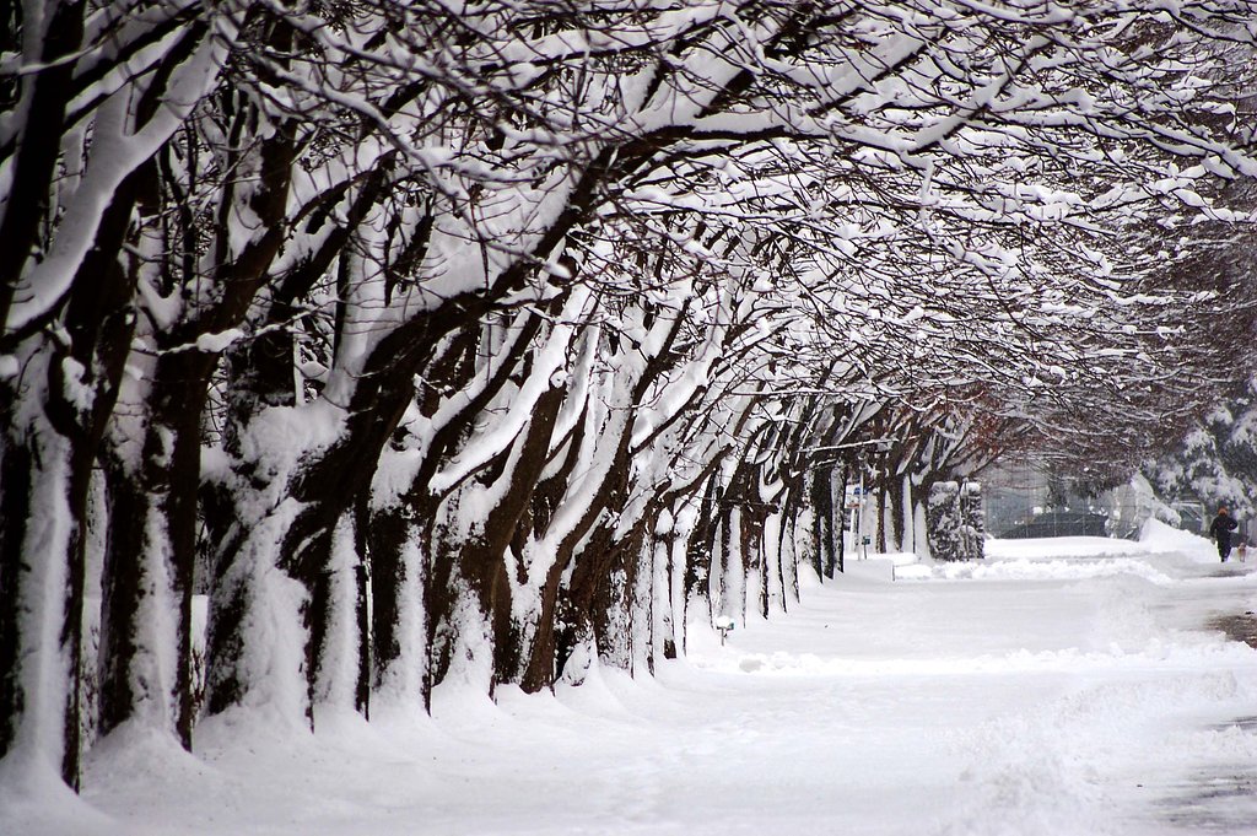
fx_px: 15699
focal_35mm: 450
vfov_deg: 3.1
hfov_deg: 4.6
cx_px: 628
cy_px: 418
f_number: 5.6
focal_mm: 300
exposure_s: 1/320
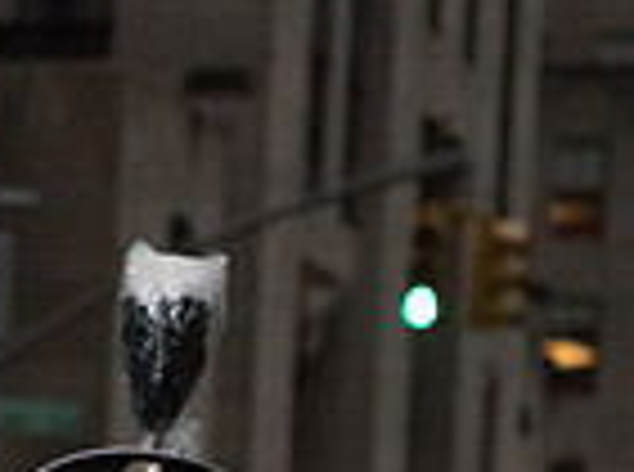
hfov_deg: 8.3
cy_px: 600
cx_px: -490
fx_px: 4202
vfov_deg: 6.4
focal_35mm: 230
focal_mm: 58
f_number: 4
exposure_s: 1/4000
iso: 10000
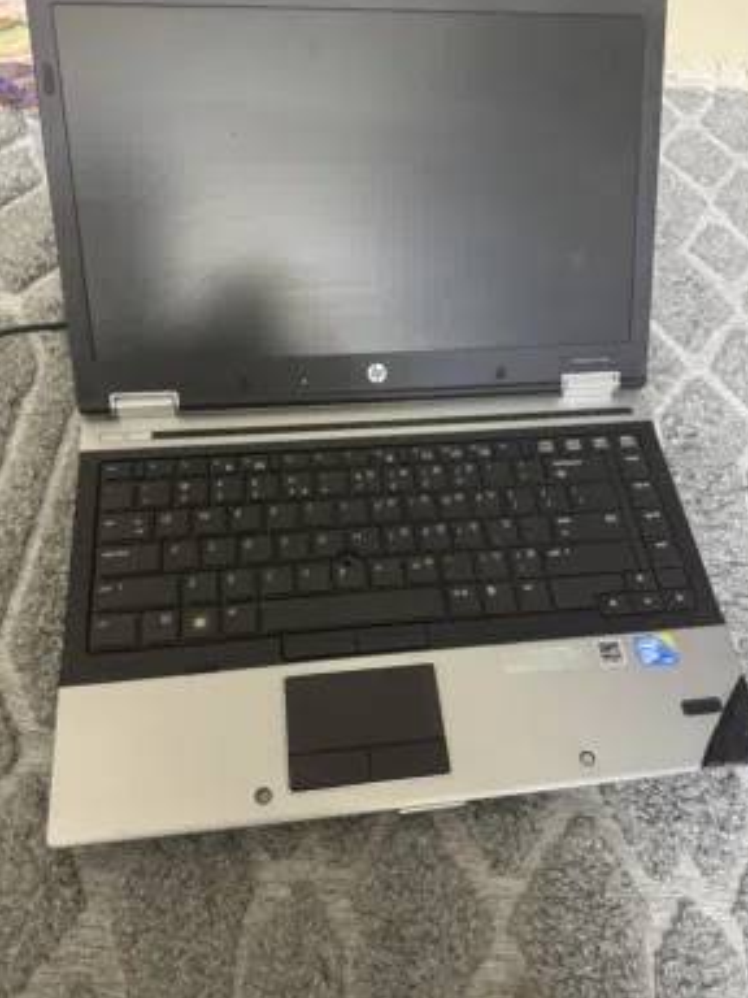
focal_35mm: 25
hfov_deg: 54.9
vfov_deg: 69.4
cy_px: 507
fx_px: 720
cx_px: 387
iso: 1000
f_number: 1.78
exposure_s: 1/40
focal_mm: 6.76
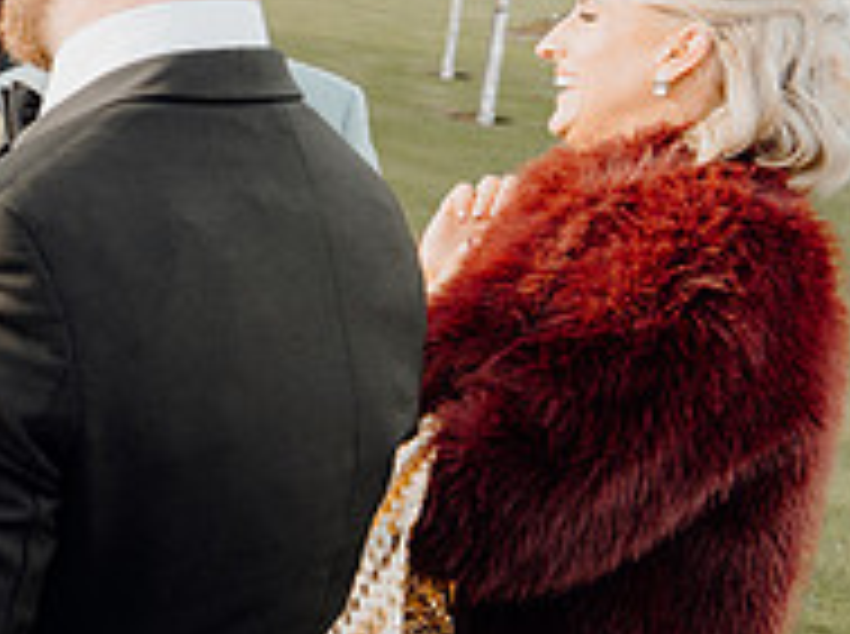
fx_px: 1740
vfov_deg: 20.6
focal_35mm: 71
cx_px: -360
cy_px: 223
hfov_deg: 23.1
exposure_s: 1/400
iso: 250
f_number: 3.5
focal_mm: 24
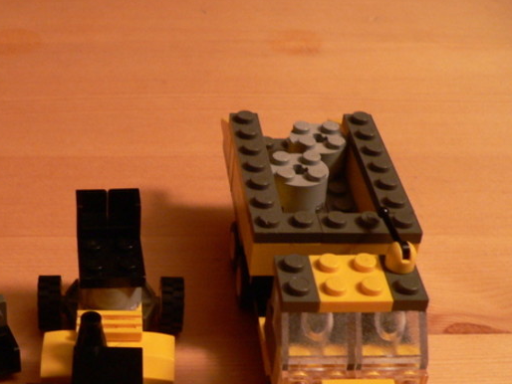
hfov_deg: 29.6
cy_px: 298
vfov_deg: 23.0
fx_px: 932
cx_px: 69
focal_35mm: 63
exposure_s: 1/4
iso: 200
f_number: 2.8
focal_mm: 6
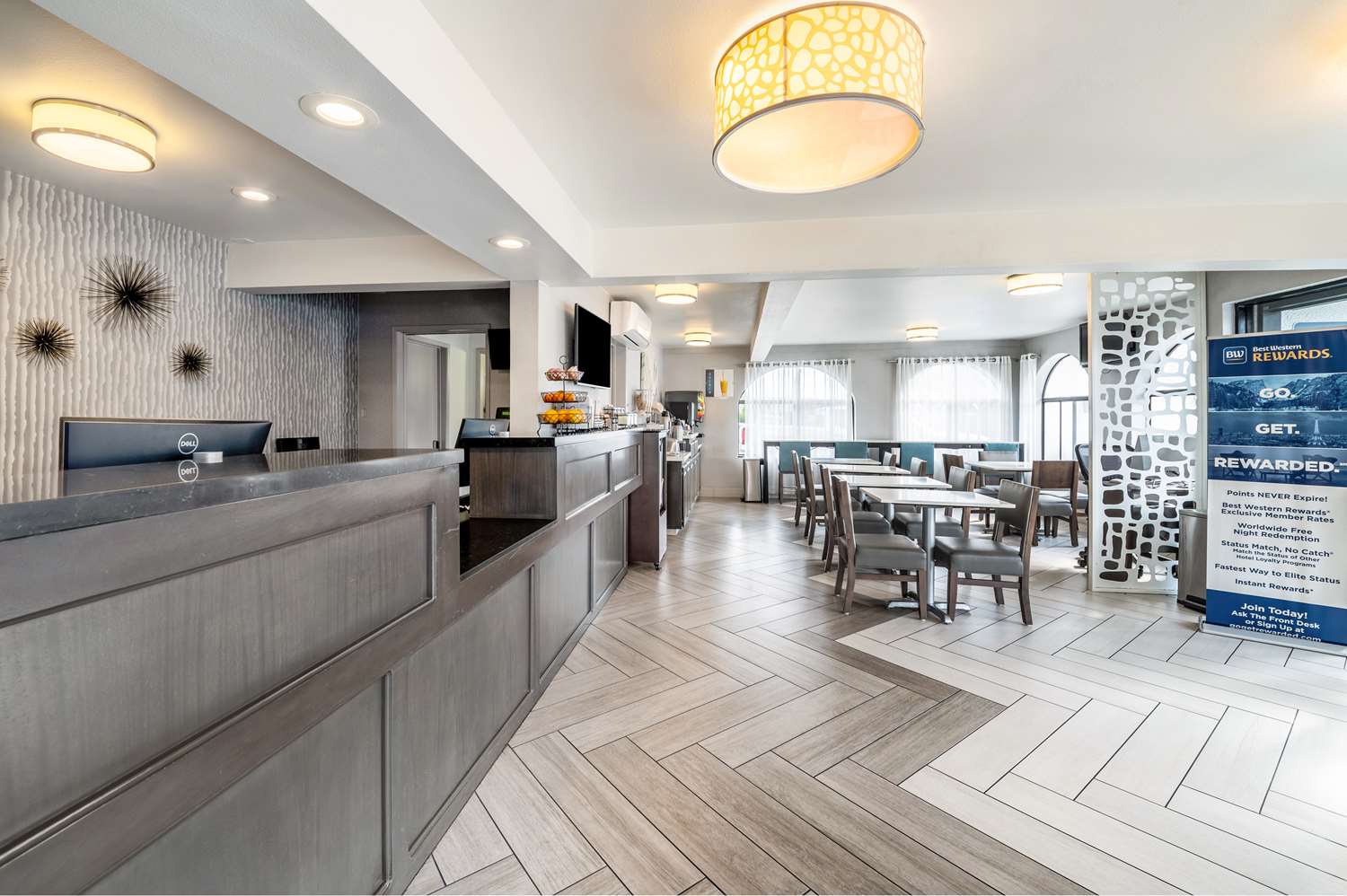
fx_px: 523
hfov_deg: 104.3
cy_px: 448
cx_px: 674
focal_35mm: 14
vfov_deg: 81.1
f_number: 10
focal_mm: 14
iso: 250
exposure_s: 1/100
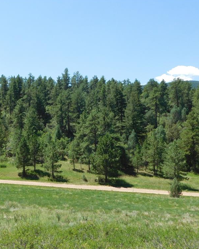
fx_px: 295
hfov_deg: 36.7
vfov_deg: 45.8
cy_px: 125
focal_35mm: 40
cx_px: 57
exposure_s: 1/800
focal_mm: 5.3
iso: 125
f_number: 3.2
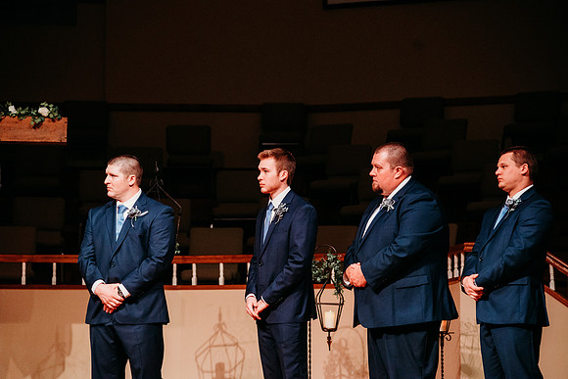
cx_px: 284
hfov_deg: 17.1
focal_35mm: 120
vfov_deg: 11.4
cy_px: 190
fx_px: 1894
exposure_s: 1/125
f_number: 4
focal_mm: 120
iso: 2500
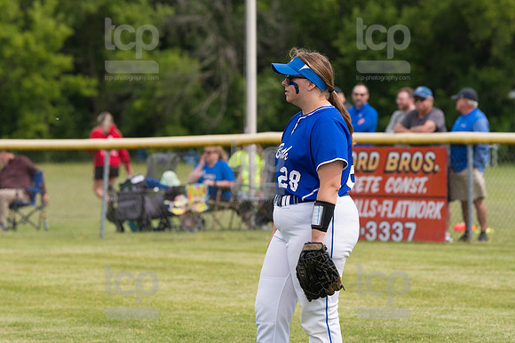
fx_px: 4289
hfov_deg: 6.9
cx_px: 258
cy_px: 172
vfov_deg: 4.6
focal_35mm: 300
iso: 320
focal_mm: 200
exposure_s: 1/1600
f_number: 5.6
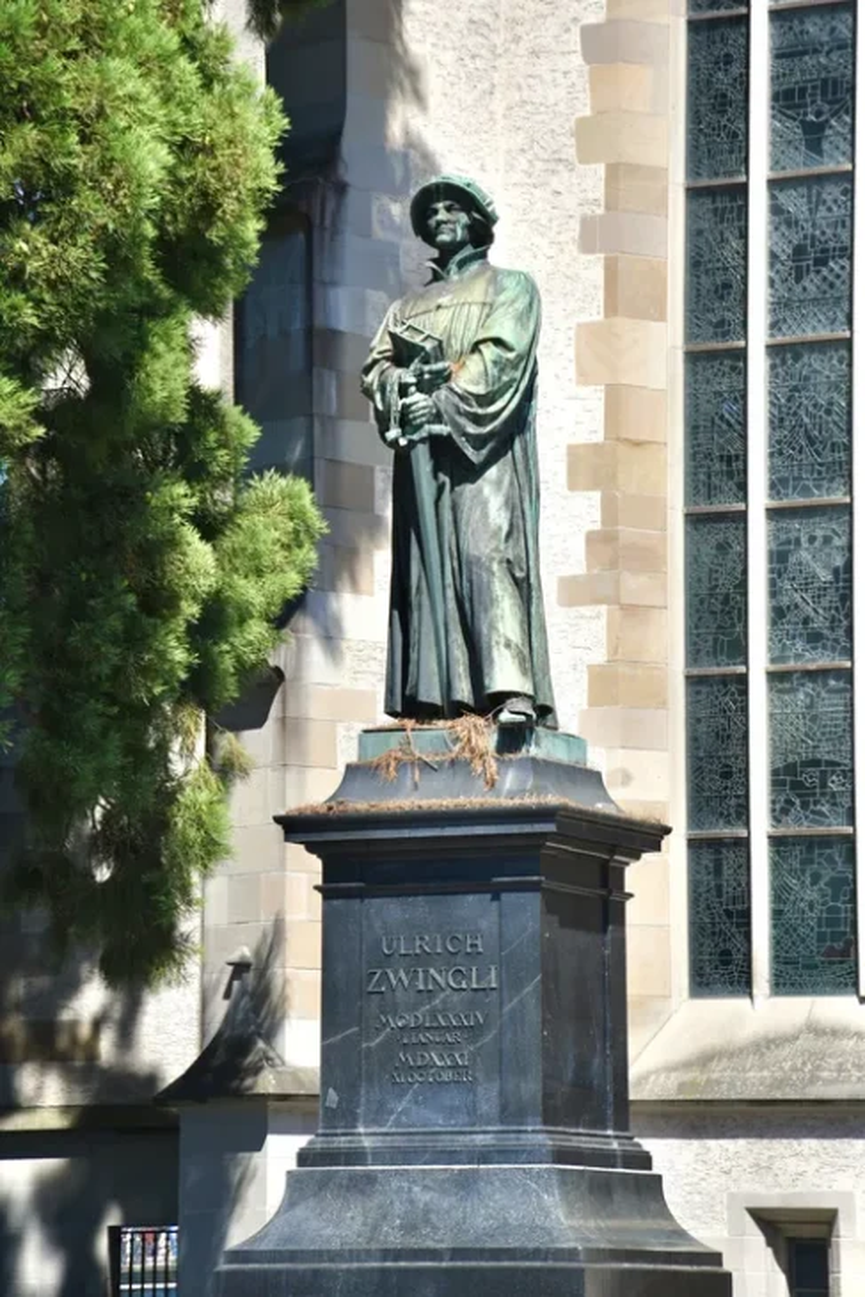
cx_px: 432
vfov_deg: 13.7
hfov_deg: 9.2
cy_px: 648
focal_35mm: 150
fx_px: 5403
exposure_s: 1/500
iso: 200
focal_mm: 100
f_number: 8
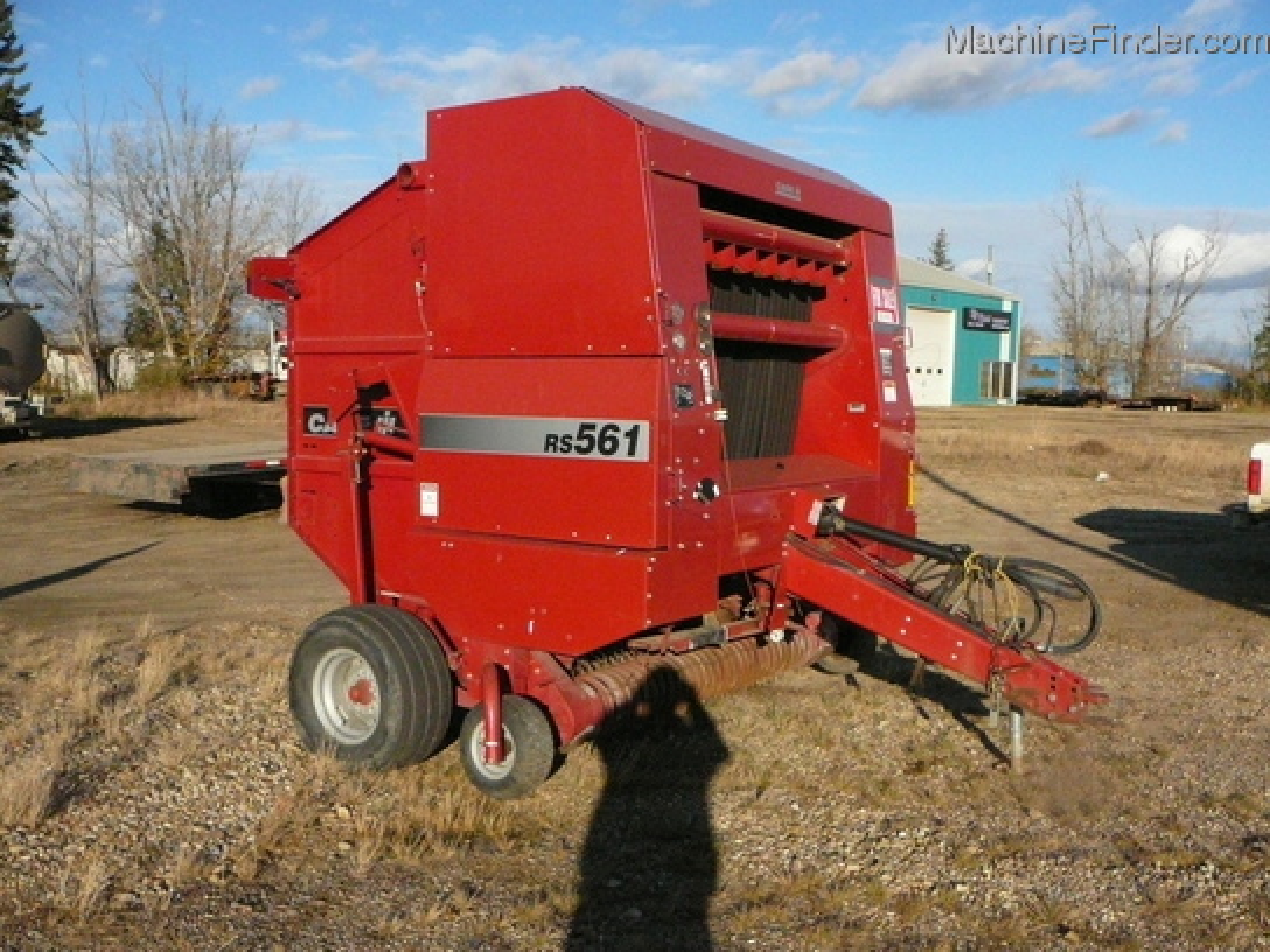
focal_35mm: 35
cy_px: 476
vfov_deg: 40.7
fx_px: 1284
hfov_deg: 52.6
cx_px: 635
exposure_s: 1/2000
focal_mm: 5.2
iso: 400
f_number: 5
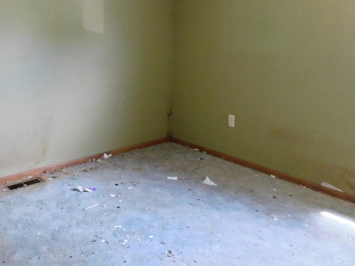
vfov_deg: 36.0
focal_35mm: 39
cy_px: 65
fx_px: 400
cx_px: 109
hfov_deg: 46.8
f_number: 3.3
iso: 400
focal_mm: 4.3
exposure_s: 1/20
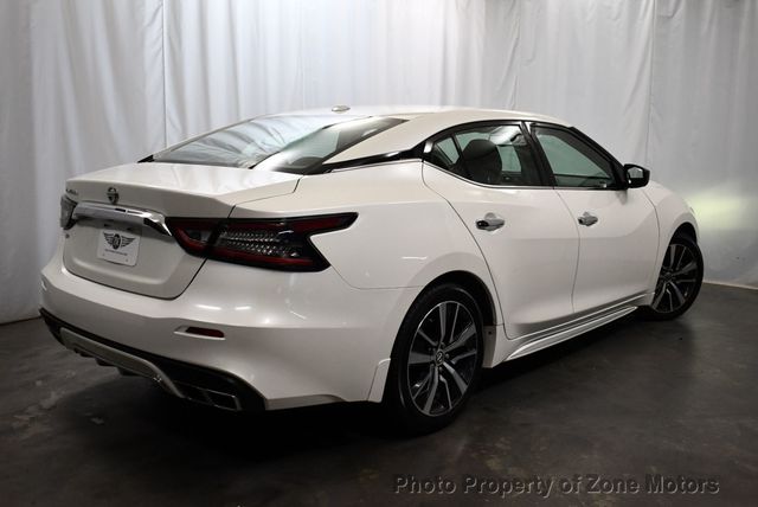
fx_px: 759
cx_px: 379
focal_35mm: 36
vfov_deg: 36.9
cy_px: 254
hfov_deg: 53.1
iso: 800
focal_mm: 18
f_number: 3.5
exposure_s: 1/200
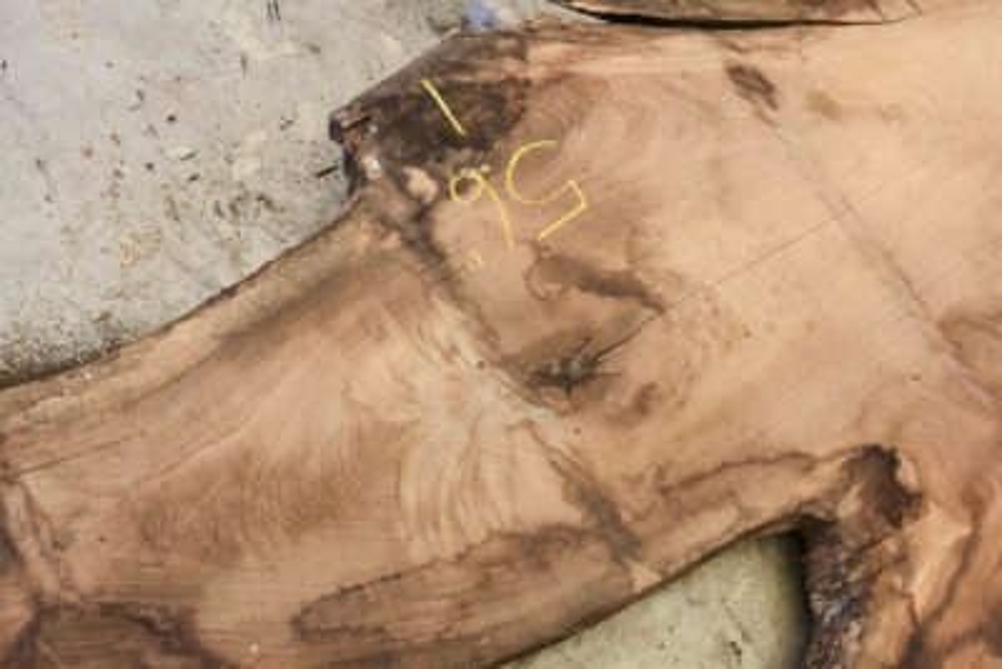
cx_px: 501
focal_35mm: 30
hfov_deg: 61.9
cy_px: 334
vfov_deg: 43.6
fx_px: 835
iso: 400
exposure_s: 1/160
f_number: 6.3
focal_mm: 30
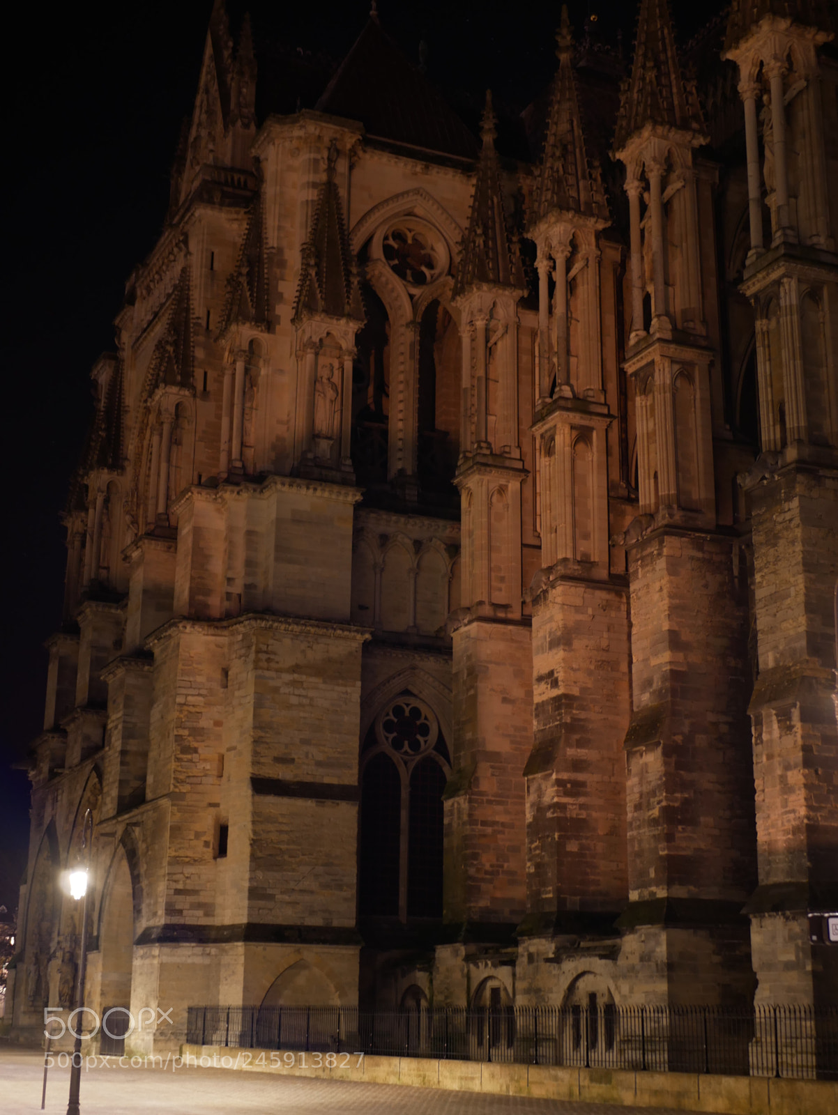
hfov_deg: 29.1
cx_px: 419
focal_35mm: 50
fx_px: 1612
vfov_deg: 38.2
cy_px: 558
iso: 400
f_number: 1.7
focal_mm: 25
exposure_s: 1/1.6
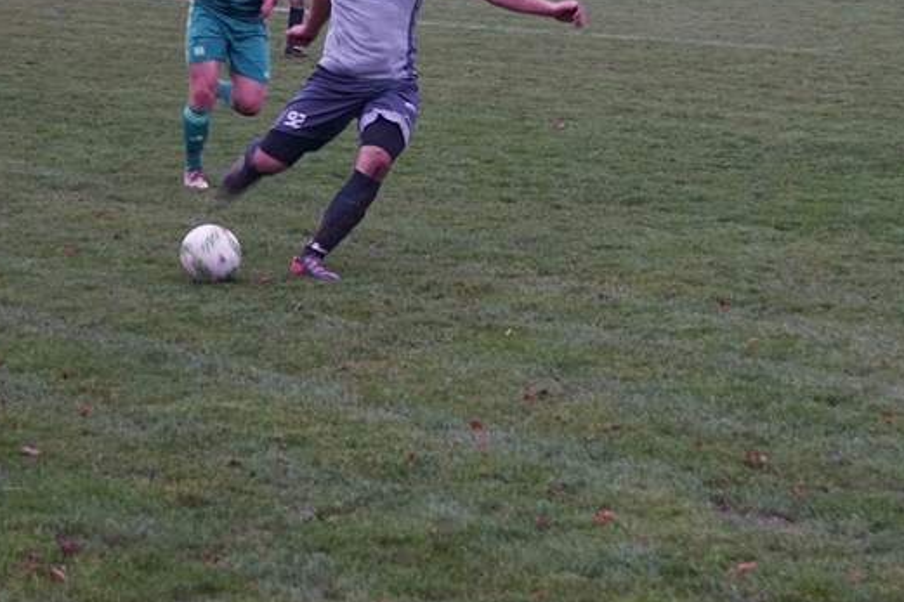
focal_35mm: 126
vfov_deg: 10.9
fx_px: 3163
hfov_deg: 16.2
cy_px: 247
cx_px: 564
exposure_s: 1/160
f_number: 5.6
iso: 2000
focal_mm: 55
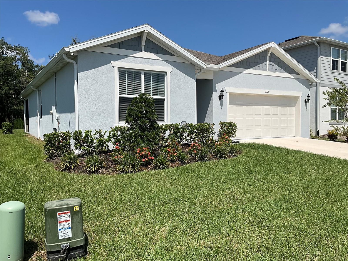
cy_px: 130
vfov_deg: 48.2
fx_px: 292
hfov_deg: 61.7
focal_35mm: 29
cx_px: 174
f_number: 1.8
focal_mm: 3
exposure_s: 1/2801
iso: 25
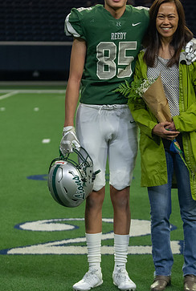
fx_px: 1153
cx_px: 140
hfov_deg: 9.7
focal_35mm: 142
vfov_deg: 14.4
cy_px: 104
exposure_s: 1/320
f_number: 2.8
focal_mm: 70
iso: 1250
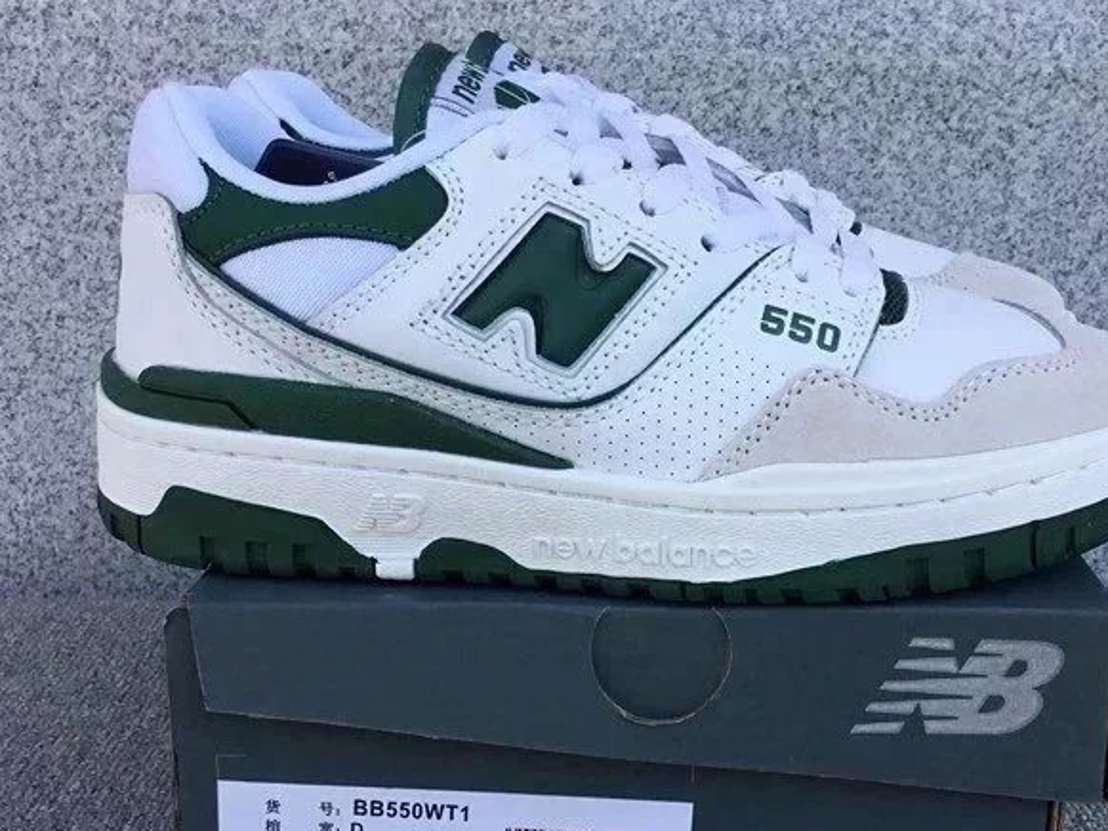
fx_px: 1537
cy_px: 516
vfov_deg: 30.2
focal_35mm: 48
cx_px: 660
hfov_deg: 39.5
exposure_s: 1/345
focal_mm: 3.3
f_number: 2.4
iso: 25
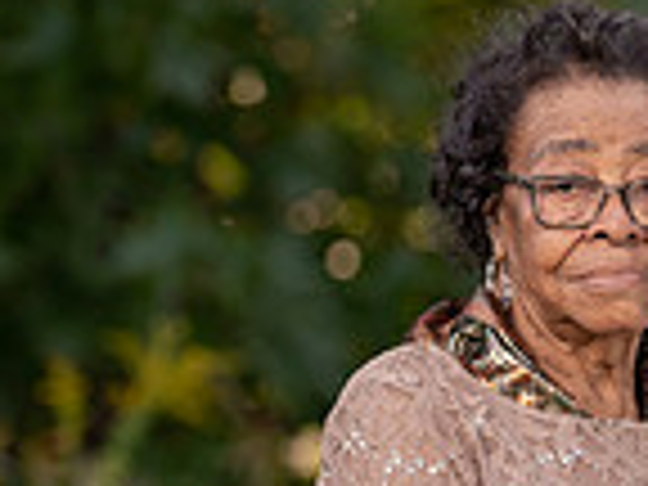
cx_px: 863
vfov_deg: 1.9
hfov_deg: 2.5
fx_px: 14845
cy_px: 428
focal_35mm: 793
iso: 100
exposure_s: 1/200
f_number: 4
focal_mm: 198
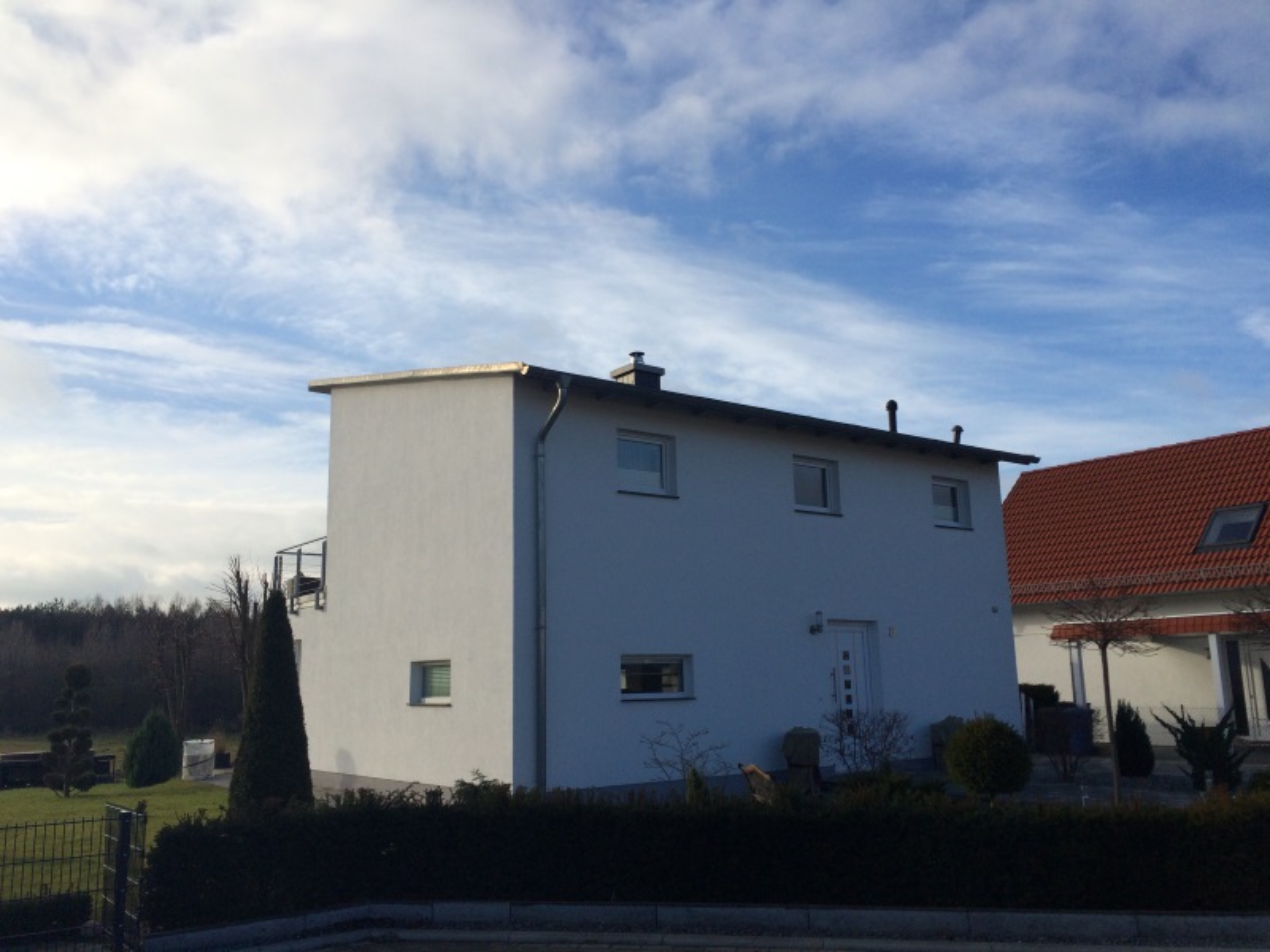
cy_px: 476
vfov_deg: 48.2
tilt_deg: +9.3
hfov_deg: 61.7
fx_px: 1064
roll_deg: +0.8
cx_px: 635
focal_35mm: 29
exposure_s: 1/2415
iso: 32
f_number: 2.2
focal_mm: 4.15
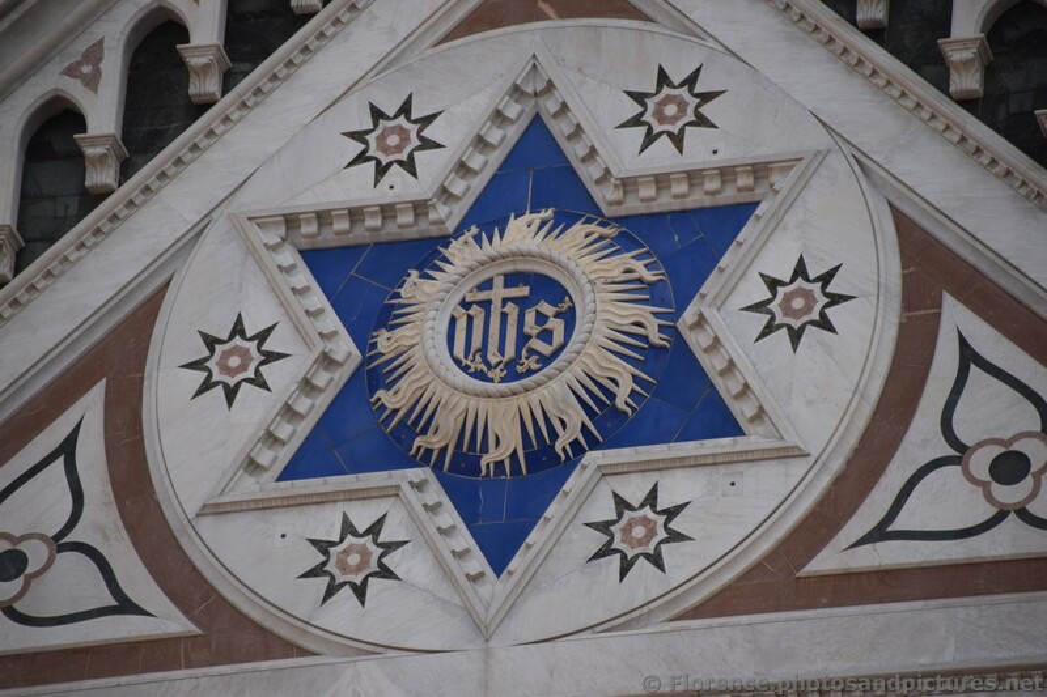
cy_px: 348
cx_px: 524
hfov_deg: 6.5
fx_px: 9159
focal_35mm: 315
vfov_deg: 4.4
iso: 200
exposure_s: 1/800
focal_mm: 210
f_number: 7.1
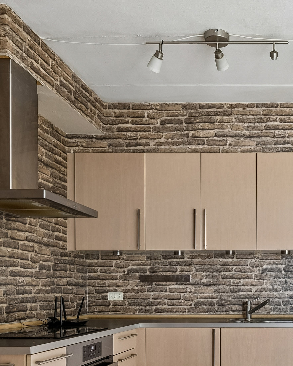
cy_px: 271
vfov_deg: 43.5
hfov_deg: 34.2
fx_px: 444
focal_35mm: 41
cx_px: 270
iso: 200
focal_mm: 16
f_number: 5.6
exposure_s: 1/5
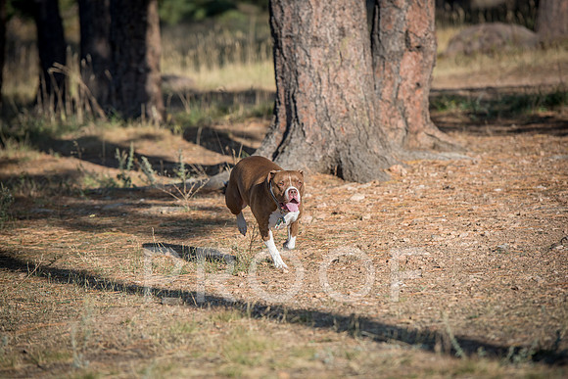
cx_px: 284
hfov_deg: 12.1
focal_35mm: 170
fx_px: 2683
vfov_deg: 8.1
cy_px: 190
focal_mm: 170
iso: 200
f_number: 4
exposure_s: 1/1250
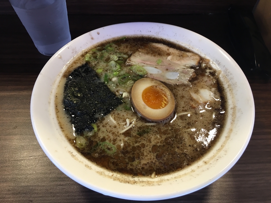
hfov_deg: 61.7
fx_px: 227
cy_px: 102
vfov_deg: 48.2
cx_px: 136
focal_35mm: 29
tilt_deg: -54.8
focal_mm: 4.15
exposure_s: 1/30
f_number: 2.2
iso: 80
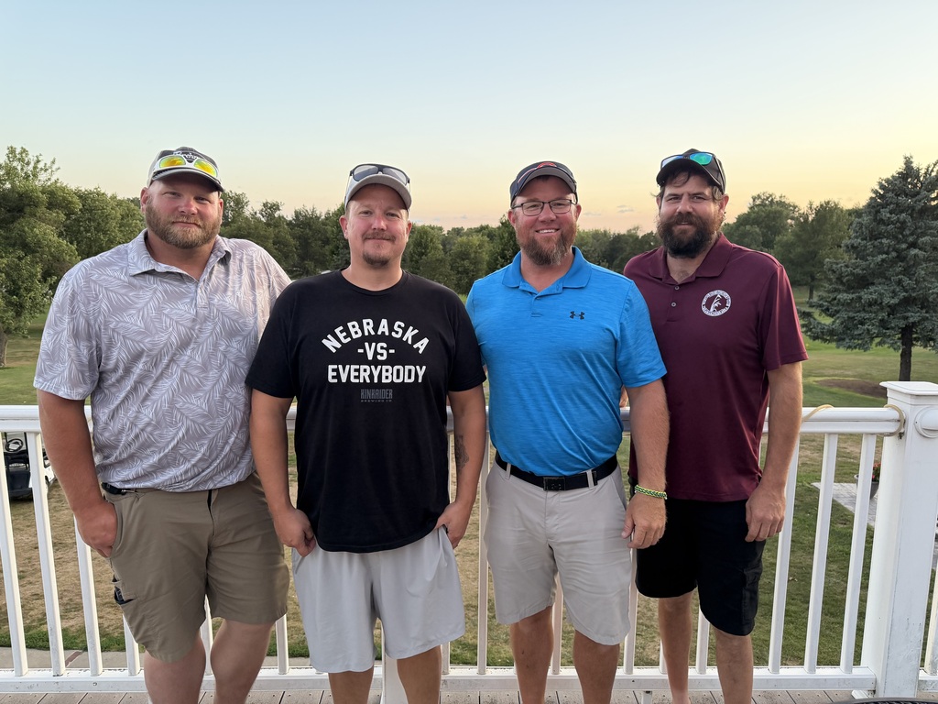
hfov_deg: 71.6
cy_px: 352
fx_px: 650
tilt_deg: -8.4
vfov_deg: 56.8
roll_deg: -1.0
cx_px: 469
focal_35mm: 24
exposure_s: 1/169
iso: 200
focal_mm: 6.76
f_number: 1.78
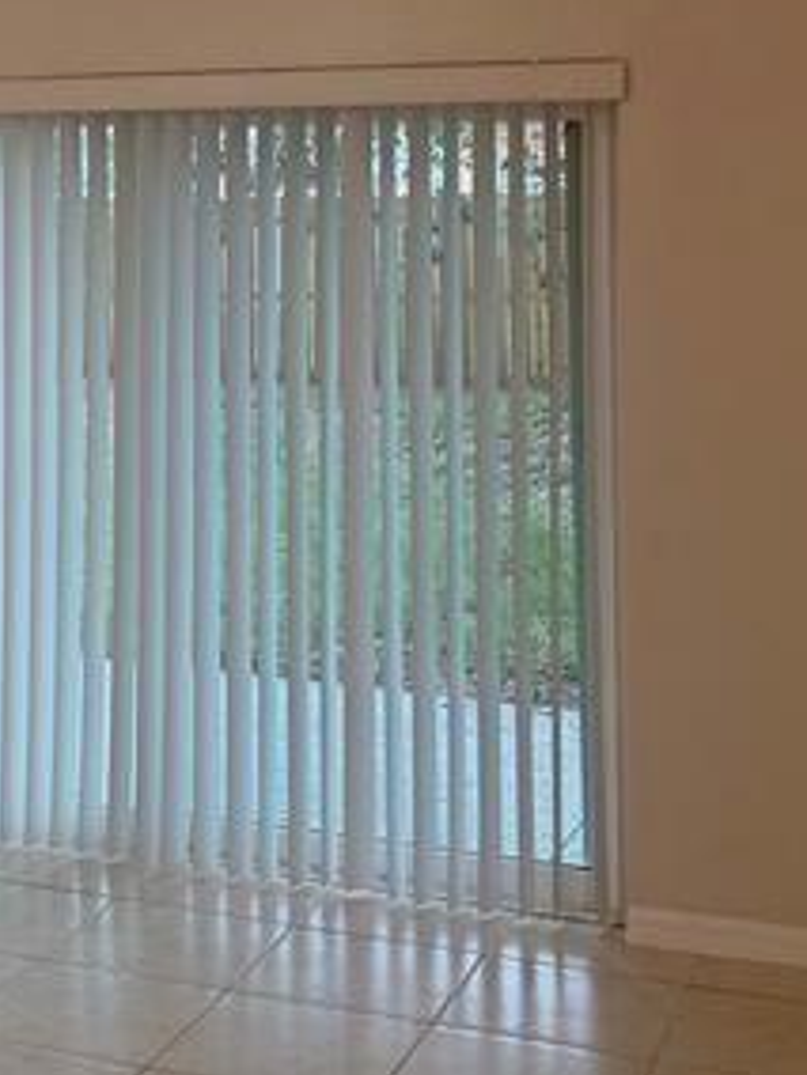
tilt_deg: +1.7
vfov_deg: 29.1
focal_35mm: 65
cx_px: 114
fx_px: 2020
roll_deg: +0.4
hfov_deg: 22.2
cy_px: 197
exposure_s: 1/204
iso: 200
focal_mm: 6.76
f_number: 1.78
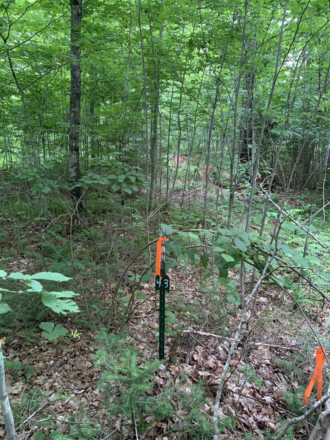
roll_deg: +0.1
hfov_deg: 53.1
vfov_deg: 67.3
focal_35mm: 26
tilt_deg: -14.4
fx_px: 330
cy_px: 220
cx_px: 165
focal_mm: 4.25
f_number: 1.8
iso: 320
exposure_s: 1/60
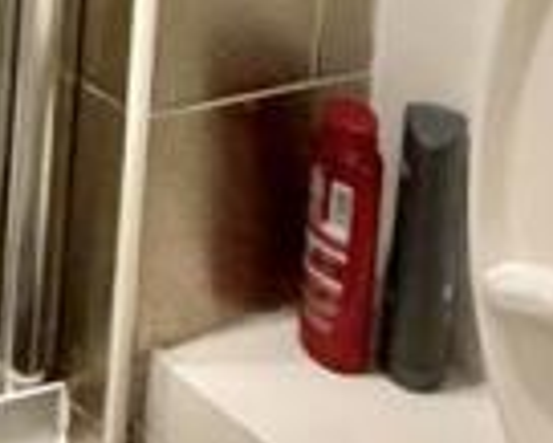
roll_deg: -2.7
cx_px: -472
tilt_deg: -6.5
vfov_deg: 12.9
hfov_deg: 15.7
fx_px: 1687
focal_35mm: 103
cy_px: -463
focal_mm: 2.22
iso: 250
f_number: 2.2
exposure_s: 1/50
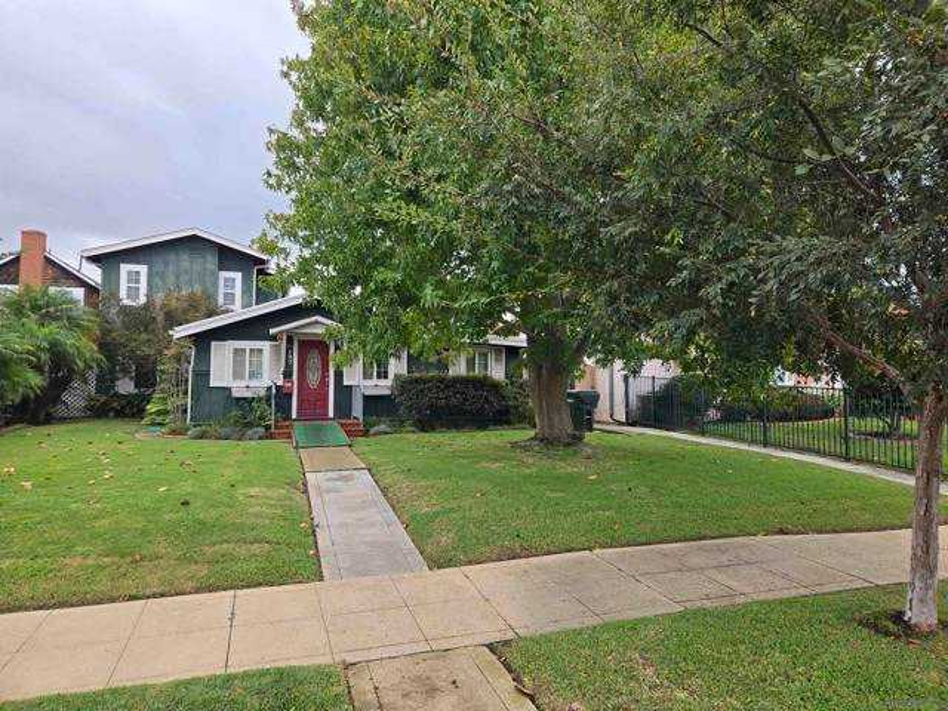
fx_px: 630
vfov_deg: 58.9
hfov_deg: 73.9
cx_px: 474
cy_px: 356
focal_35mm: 23
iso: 25
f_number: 1.8
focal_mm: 5.4
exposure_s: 1/383
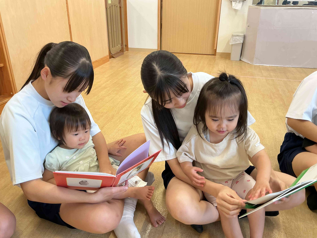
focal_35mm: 29
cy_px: 119
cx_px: 158
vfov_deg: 48.2
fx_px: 266
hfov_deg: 61.7
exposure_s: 1/60
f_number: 1.8
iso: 40
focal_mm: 3
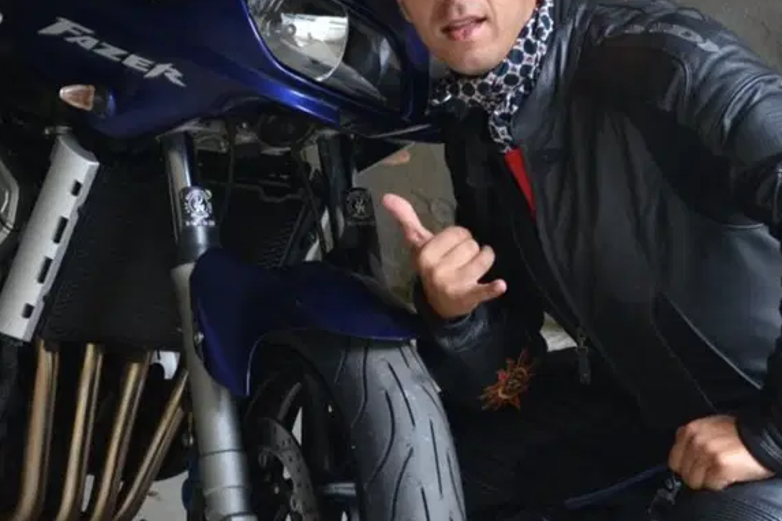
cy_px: 172
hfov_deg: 15.4
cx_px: 111
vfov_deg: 10.4
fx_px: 2867
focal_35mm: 132
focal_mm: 42
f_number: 5.3
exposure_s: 1/20
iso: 400
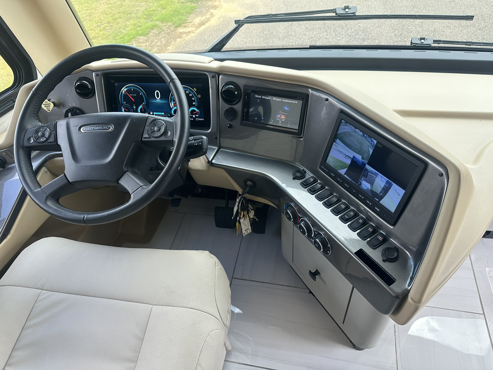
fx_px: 342
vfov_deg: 56.8
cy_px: 185
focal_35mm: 24
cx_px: 246
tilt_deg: -46.4
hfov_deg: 71.6
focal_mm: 6.86
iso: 80
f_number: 1.78
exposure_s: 1/411
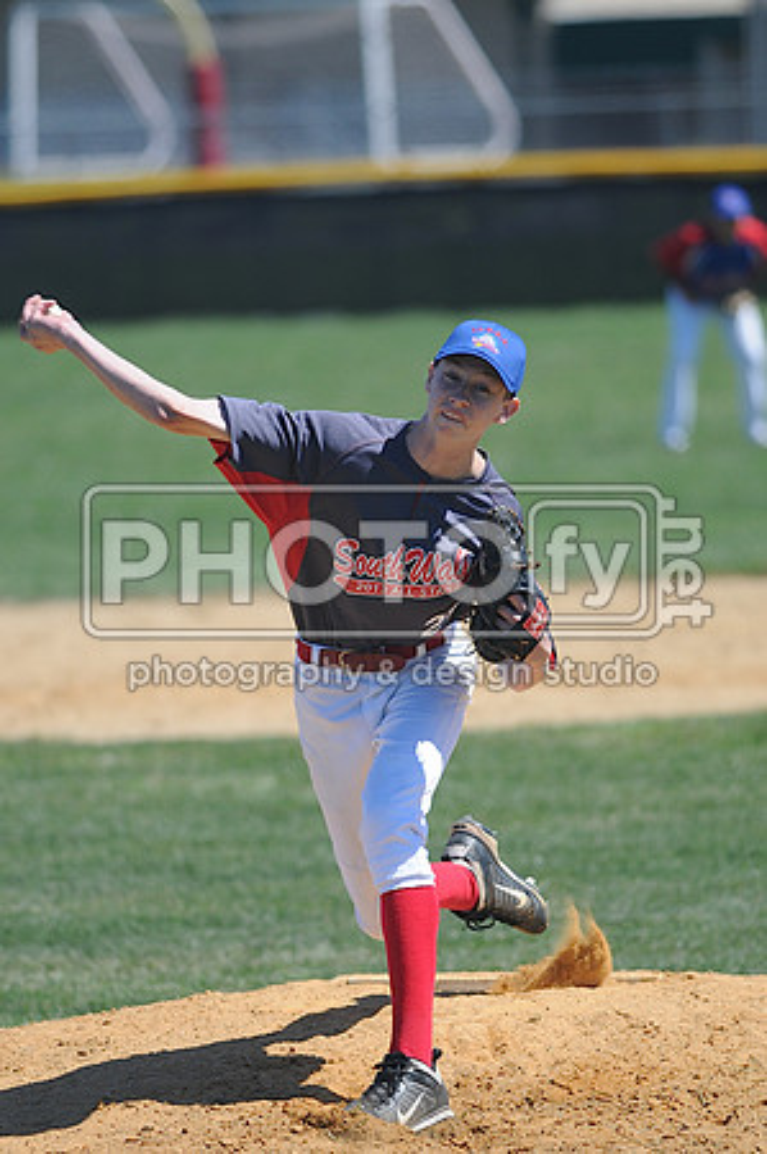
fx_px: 14413
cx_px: 384
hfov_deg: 3.0
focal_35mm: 450
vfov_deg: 4.6
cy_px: 577
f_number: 4
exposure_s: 1/1600
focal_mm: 300
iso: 200
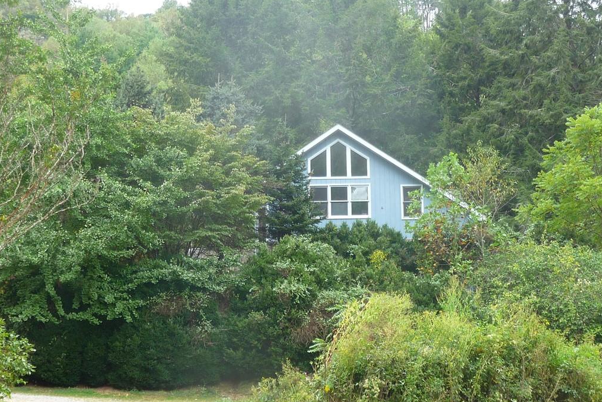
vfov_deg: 21.2
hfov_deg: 31.4
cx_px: 301
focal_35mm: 64
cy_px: 198
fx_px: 1070
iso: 100
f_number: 4.1
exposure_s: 1/80
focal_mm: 7.6
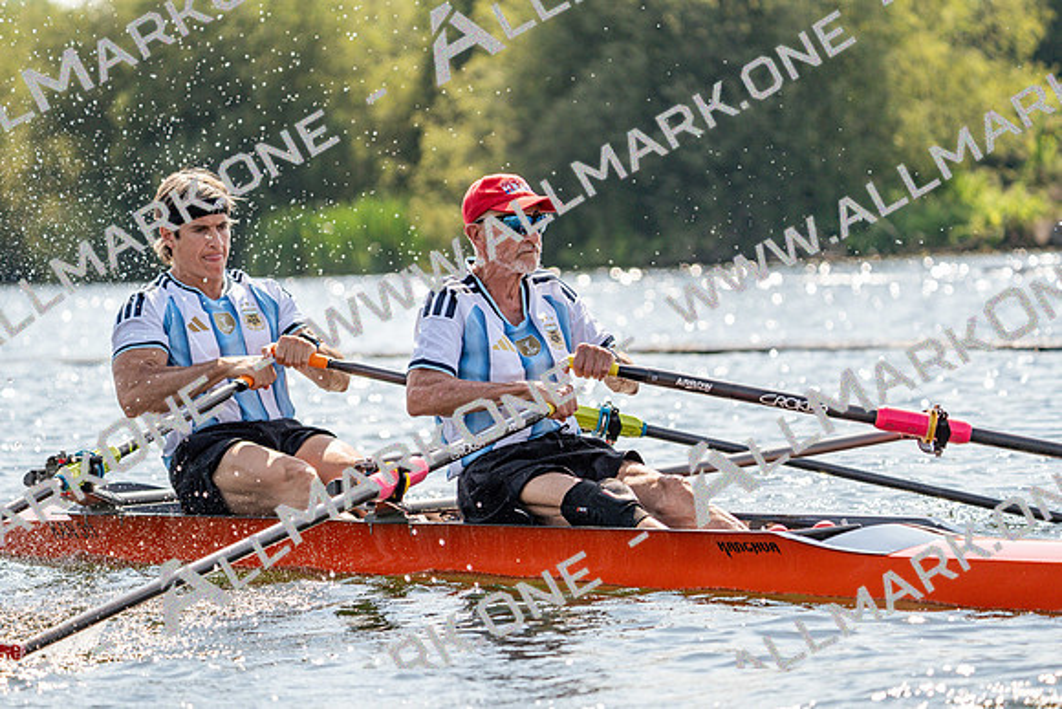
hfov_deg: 10.3
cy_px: 354
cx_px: 531
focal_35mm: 200
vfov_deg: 6.9
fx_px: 5901
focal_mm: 200
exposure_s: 1/1600
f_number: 5.6
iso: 320
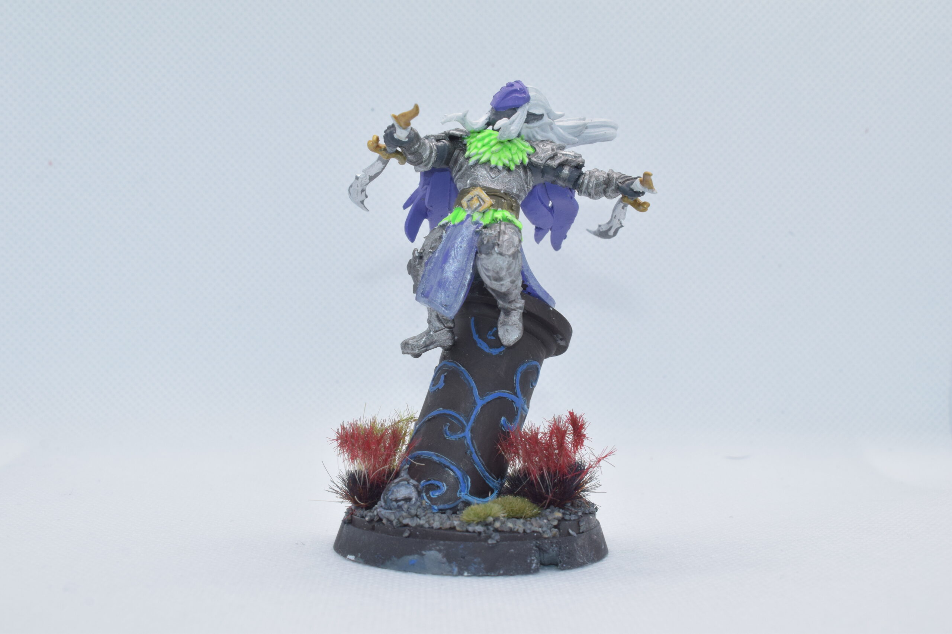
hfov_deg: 37.8
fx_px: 1388
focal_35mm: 52
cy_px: 317
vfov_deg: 25.8
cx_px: 476
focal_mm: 35
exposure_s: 1/125
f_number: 14
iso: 800
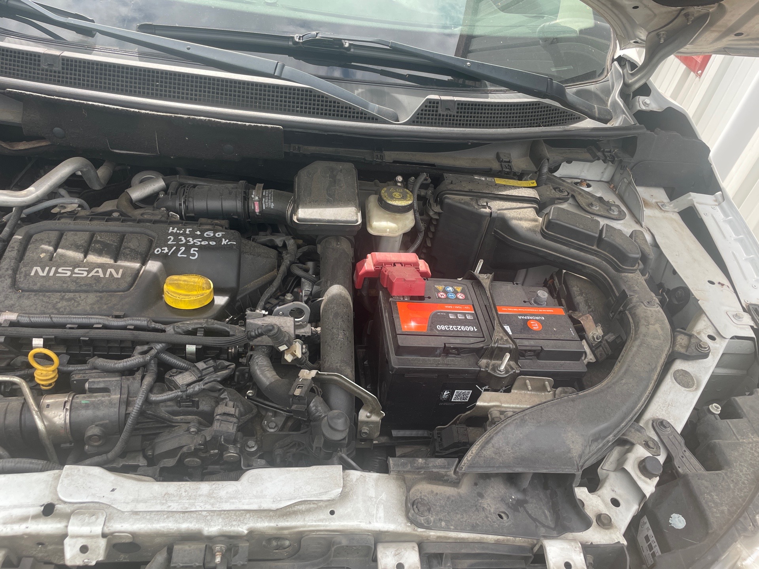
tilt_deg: -41.0
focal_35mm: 26
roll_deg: -9.6
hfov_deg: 67.3
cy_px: 284
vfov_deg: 53.1
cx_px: 380
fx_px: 570
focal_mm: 4.2
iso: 32
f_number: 1.6
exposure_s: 1/467
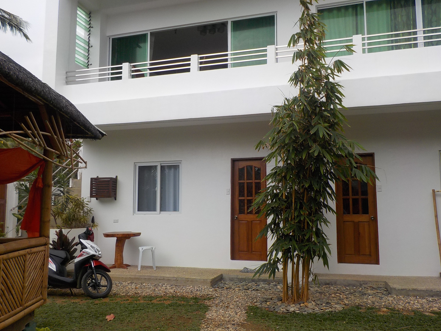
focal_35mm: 30
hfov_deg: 60.0
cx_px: 220
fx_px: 382
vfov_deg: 46.8
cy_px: 166
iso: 125
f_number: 3.3
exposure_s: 1/250
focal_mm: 4.1
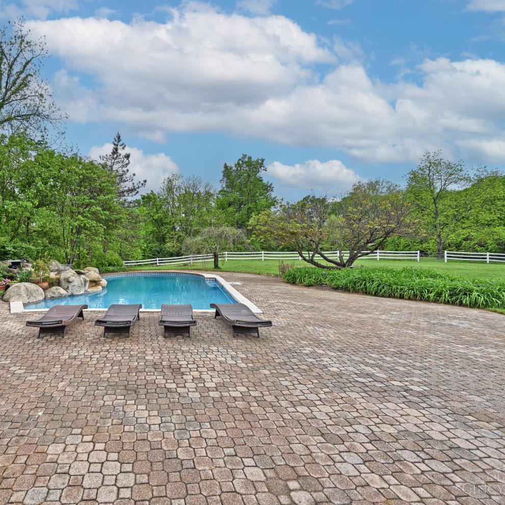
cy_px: 251
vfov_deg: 80.7
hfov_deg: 77.4
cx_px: 158
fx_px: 297
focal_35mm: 18
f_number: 6.3
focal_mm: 14
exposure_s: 1/320
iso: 100
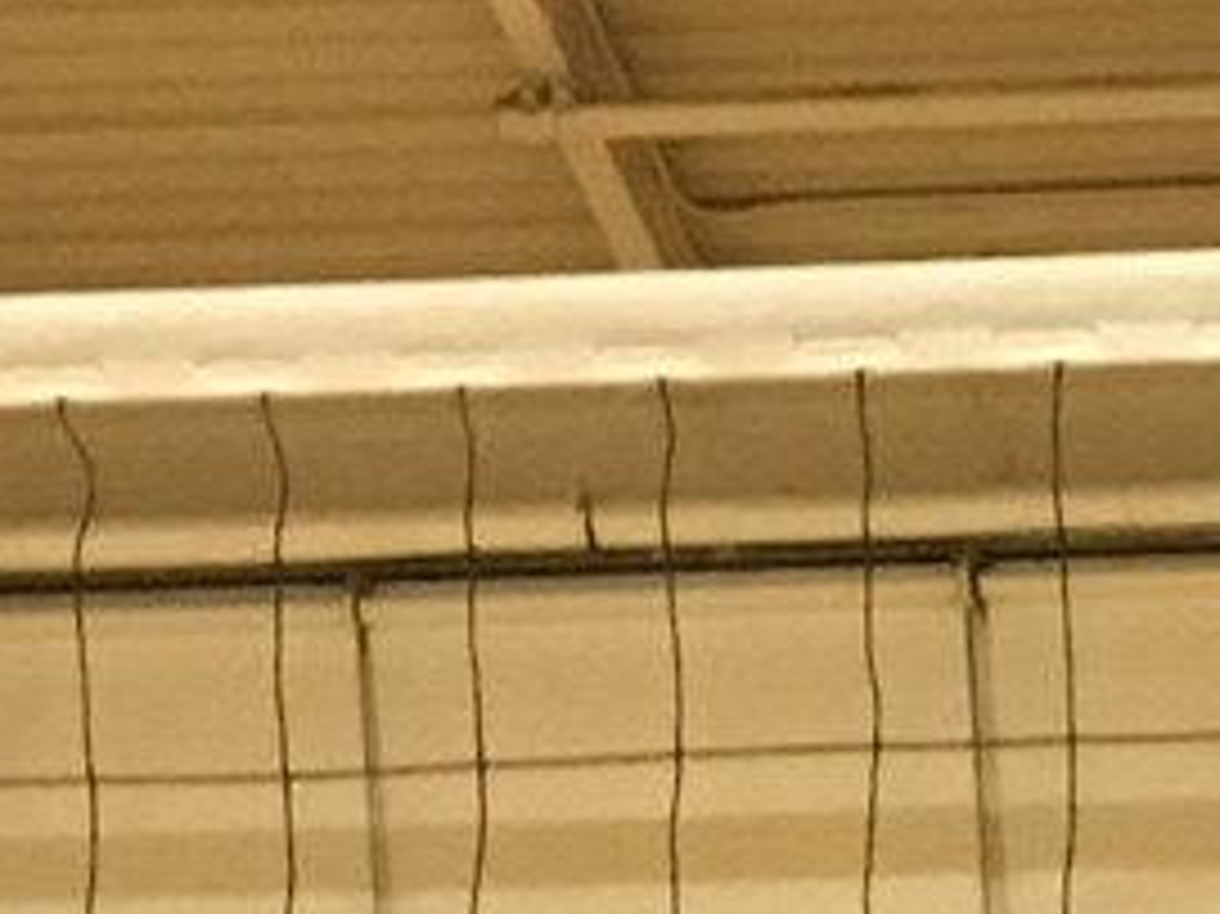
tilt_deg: -6.1
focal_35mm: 216
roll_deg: +1.4
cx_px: 2228
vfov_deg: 6.1
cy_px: 3075
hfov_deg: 8.8
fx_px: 7609
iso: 200
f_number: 2.2
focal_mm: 4.15
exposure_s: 1/24
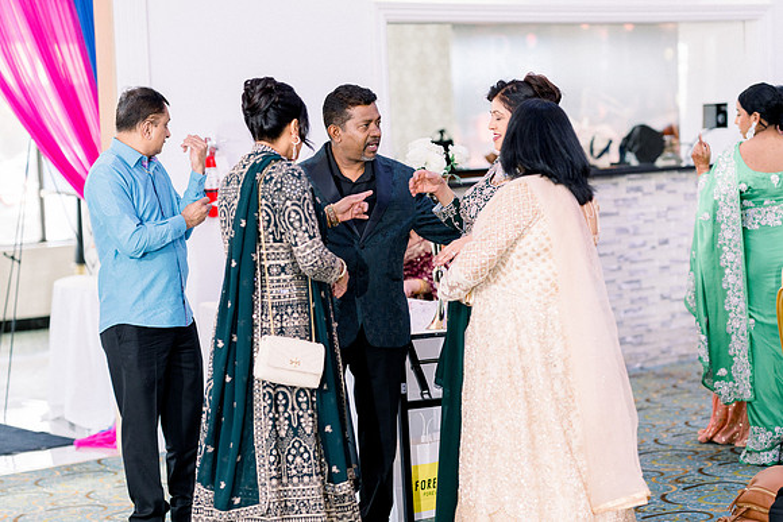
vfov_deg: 16.1
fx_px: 1849
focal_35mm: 85
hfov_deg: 23.9
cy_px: 261
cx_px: 392
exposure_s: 1/160
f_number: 2.2
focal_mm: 85
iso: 1600
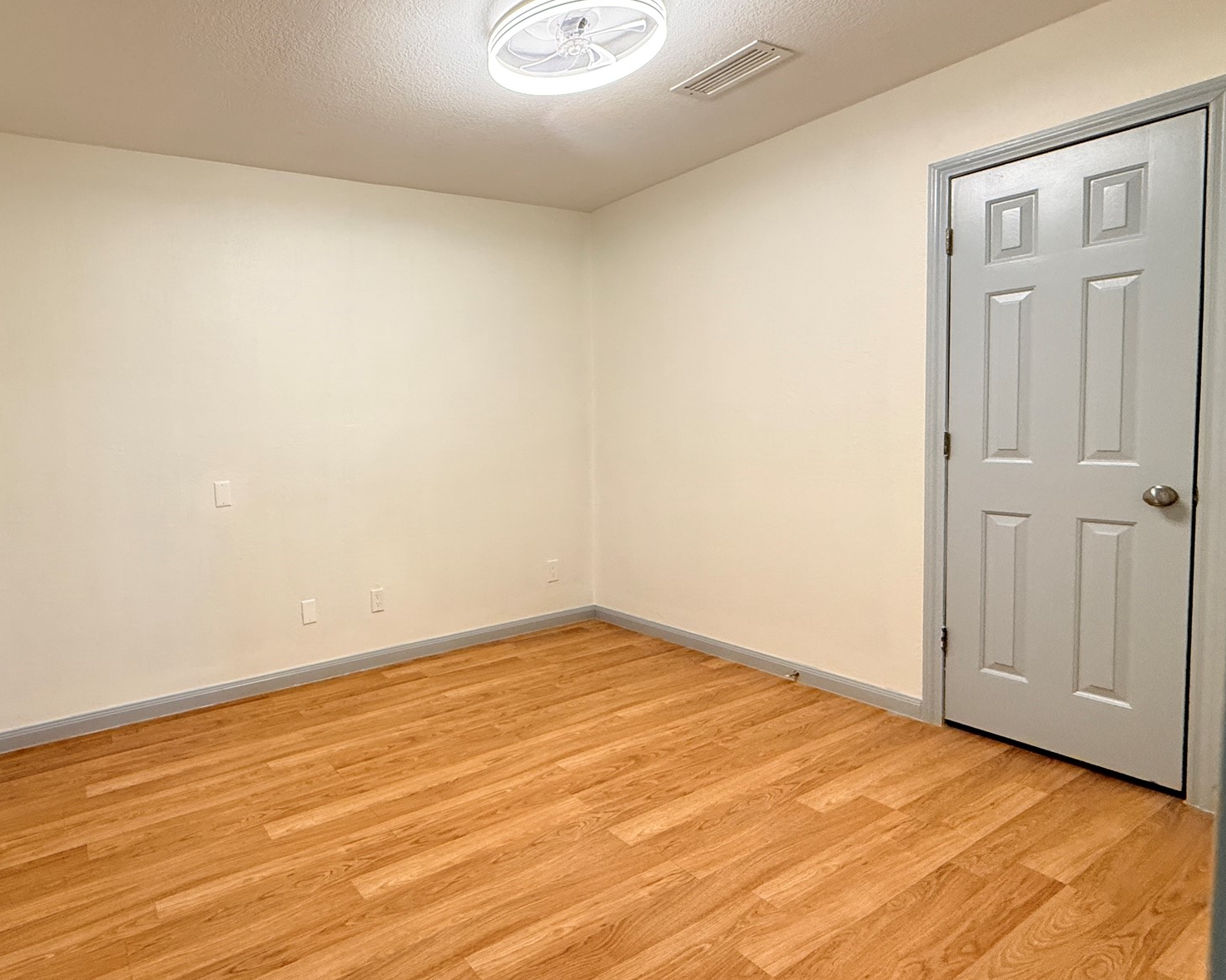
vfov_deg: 70.8
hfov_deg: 80.0
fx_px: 689
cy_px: 460
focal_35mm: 19
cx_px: 390
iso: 400
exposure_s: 1/60
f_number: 2.2
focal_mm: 2.22
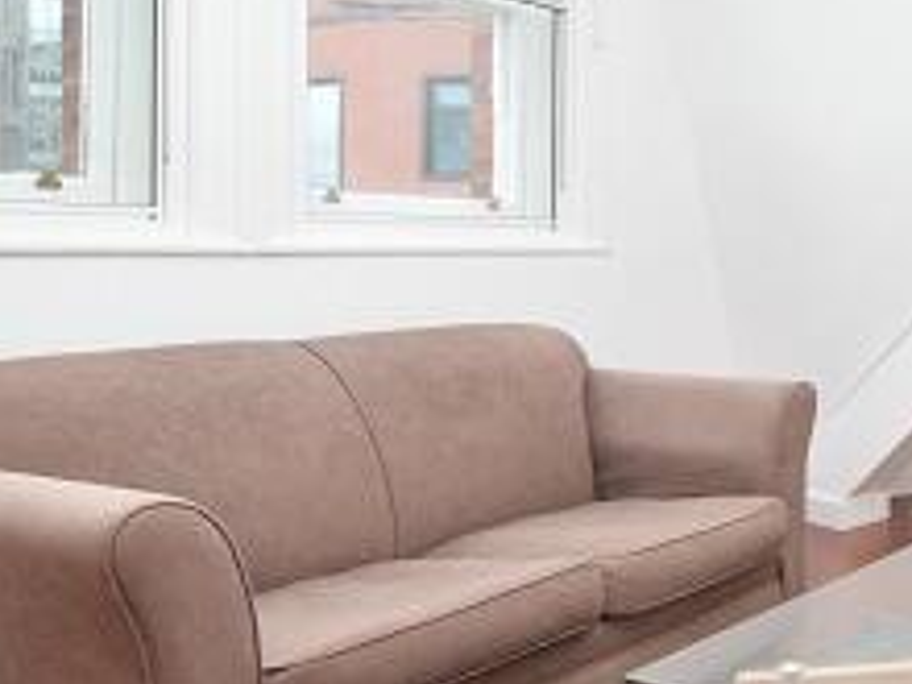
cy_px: 257
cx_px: 924
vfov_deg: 34.2
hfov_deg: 39.2
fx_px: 1107
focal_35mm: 42
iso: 800
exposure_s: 1/100
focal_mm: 10
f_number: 5
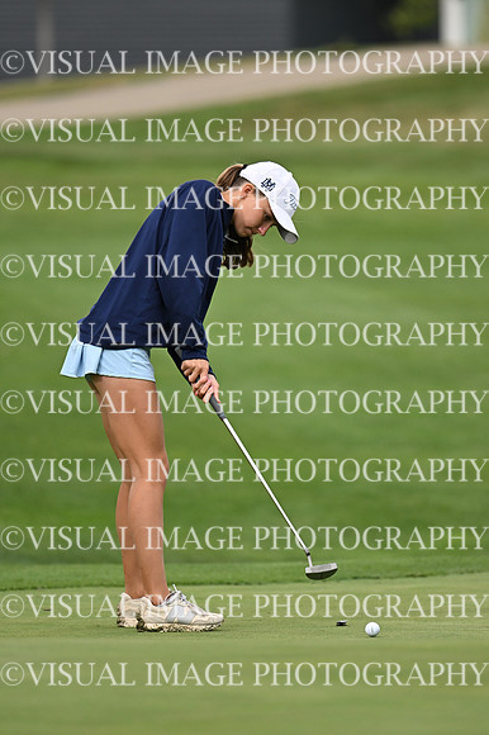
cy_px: 368
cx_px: 244
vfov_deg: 3.4
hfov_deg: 2.3
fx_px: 12239
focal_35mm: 600
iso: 500
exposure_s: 1/1250
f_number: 4.5
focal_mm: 400
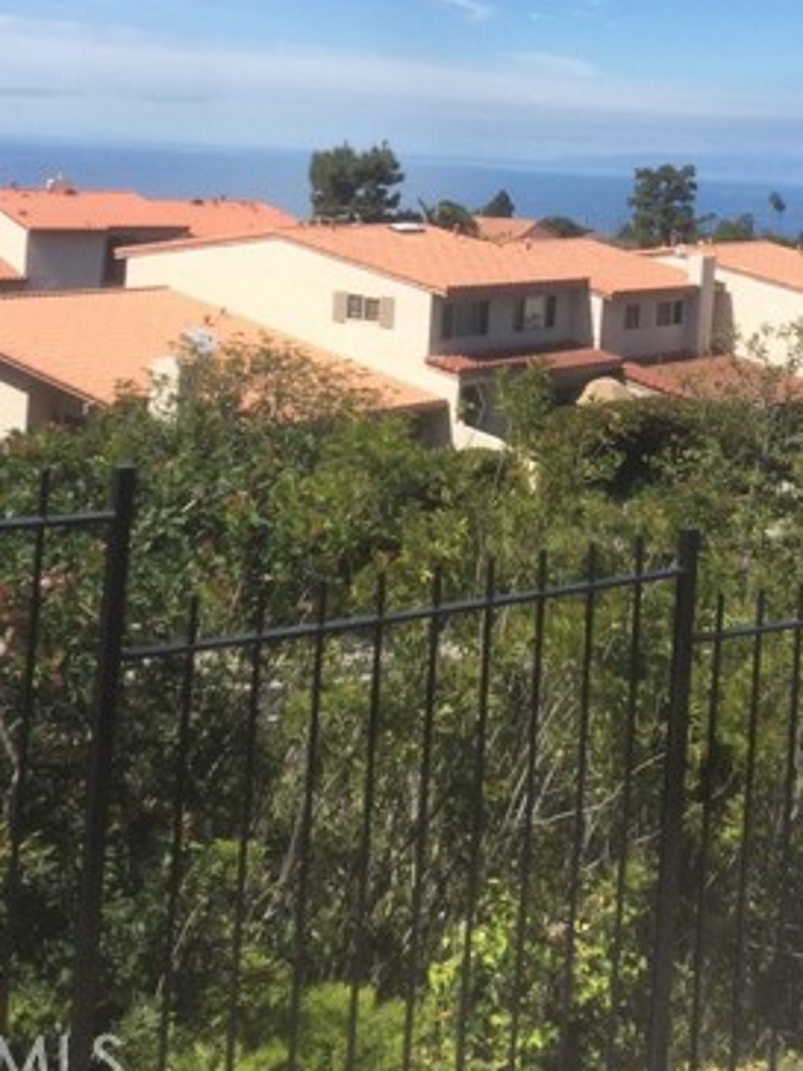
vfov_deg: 35.8
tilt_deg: -3.9
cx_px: 485
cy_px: 162
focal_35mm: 51
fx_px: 1577
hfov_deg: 28.5
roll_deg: -5.5
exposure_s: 1/3165
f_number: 2.2
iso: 32
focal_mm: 4.15
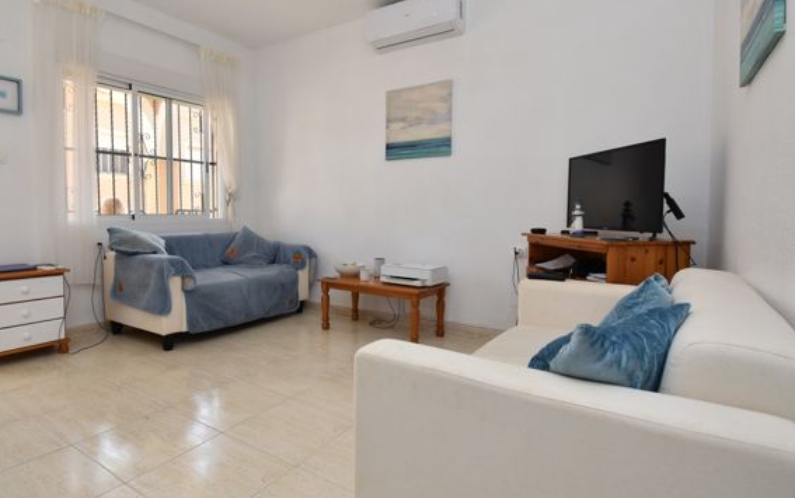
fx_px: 412
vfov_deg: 62.2
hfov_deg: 87.6
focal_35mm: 19
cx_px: 350
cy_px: 234
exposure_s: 1/250
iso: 280
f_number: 5.6
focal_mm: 10
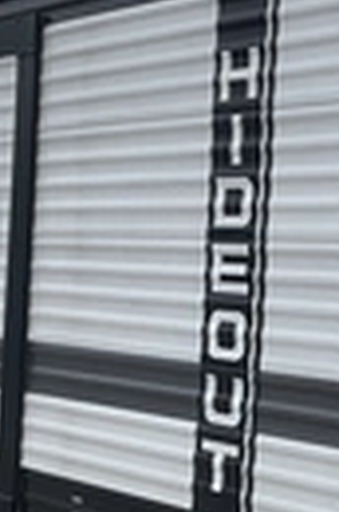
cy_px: 315
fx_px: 1321
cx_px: 367
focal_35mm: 93
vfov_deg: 21.9
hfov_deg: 14.3
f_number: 1.8
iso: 25
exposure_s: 1/457
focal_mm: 3
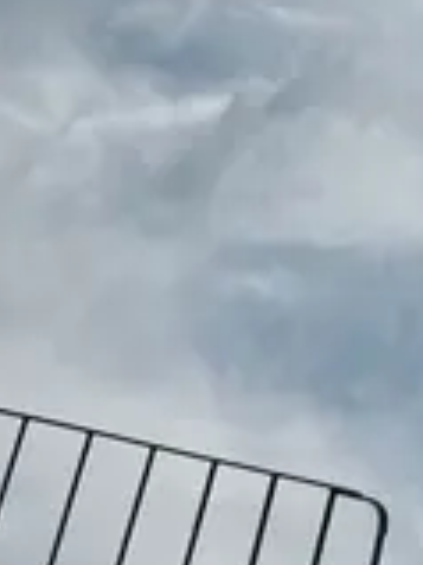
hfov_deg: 11.5
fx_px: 1958
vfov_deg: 13.9
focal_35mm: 120
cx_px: 729
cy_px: -567
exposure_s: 1/16393
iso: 50
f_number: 1.5
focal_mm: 5.7
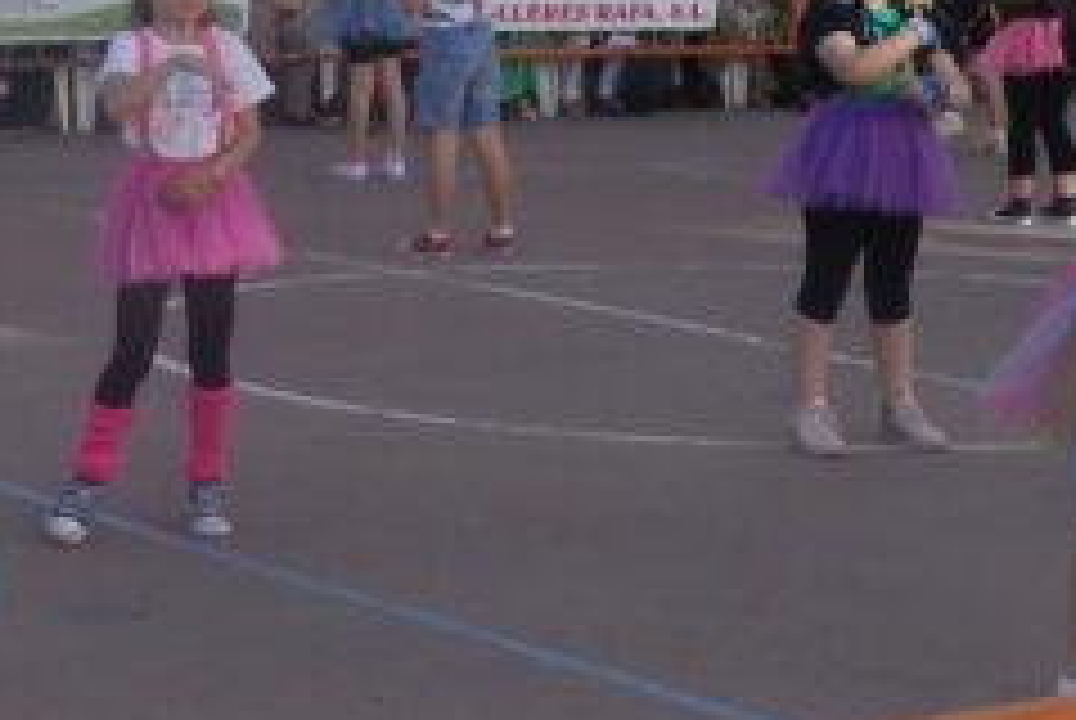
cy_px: -148
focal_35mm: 140
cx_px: 779
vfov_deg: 9.7
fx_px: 4190
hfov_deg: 14.6
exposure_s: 1/160
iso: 80
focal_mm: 9.5
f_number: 4.4
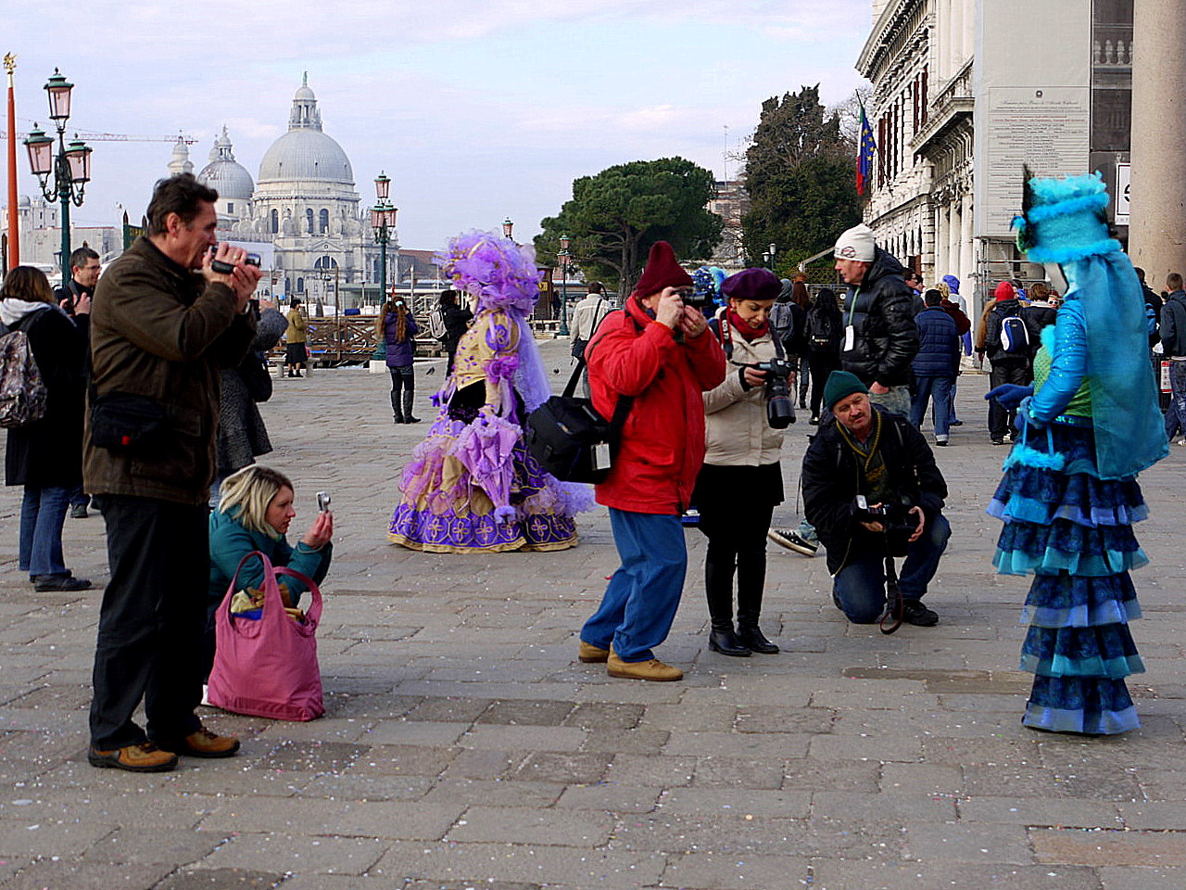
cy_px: 445
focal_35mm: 58
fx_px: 1987
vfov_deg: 25.2
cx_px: 593
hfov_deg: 33.2
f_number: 5.2
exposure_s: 1/160
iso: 100
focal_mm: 29
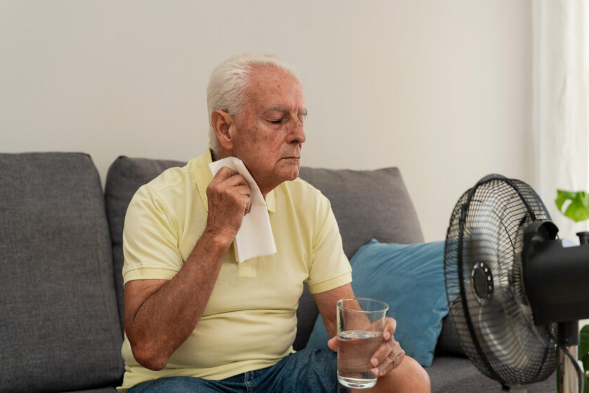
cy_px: 219
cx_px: 343
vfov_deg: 31.2
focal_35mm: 43
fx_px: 704
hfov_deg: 45.3
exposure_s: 1/200
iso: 400
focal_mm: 35
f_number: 2.5
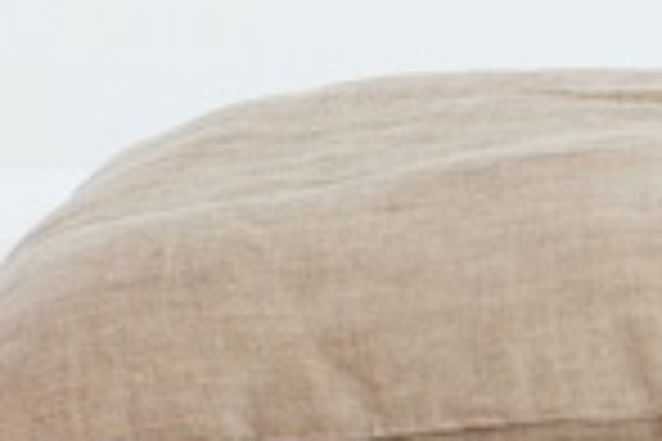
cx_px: -1022
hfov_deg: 8.5
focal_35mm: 218
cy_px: -479
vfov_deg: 6.1
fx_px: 4008
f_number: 5.6
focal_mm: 40
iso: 200
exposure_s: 1/160
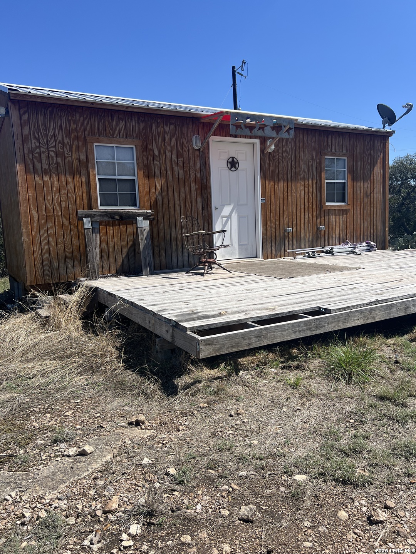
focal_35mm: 26
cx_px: 208
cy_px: 277
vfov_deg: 67.3
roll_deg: +3.1
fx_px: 417
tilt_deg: -4.5
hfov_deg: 53.1
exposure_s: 1/4444
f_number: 1.5
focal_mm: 5.7
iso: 50
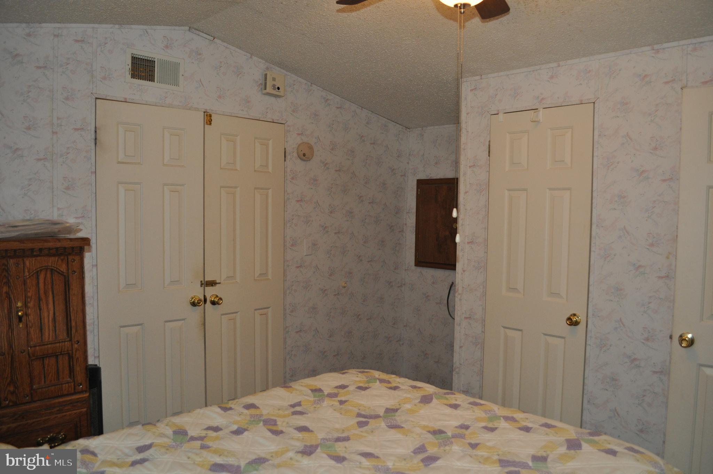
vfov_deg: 47.8
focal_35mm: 27
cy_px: 237
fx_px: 534
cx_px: 356
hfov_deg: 67.4
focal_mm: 18
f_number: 4
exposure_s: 1/60
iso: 800
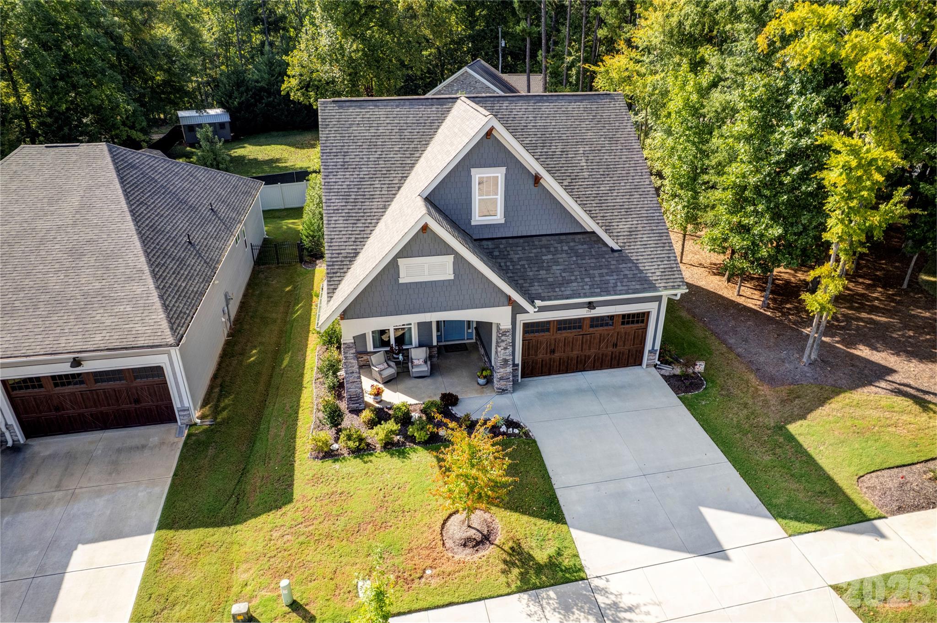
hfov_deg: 78.6
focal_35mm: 22
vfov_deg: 57.2
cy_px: 312
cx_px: 468
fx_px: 572
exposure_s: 1/730
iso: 100
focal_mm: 8.4
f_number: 2.8
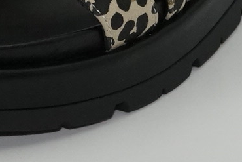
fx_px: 3537
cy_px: -164
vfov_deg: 2.6
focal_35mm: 526
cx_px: -1
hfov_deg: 3.9
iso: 2000
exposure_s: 1/1250
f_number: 13
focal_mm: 66
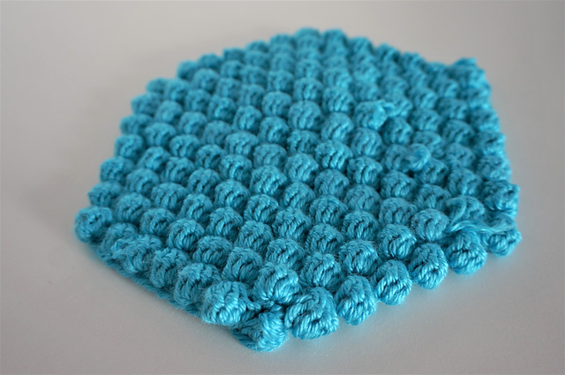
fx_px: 494
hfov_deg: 59.6
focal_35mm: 32
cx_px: 282
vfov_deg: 41.6
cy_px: 188
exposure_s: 1/60
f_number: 4
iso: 400
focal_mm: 21
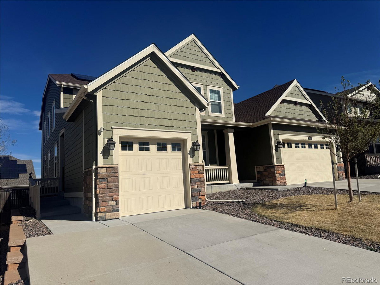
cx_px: 190
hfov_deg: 71.6
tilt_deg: +8.1
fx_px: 263
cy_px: 142
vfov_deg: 56.8
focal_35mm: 24
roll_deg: +3.8
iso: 80
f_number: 1.78
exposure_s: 1/12346
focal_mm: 6.76
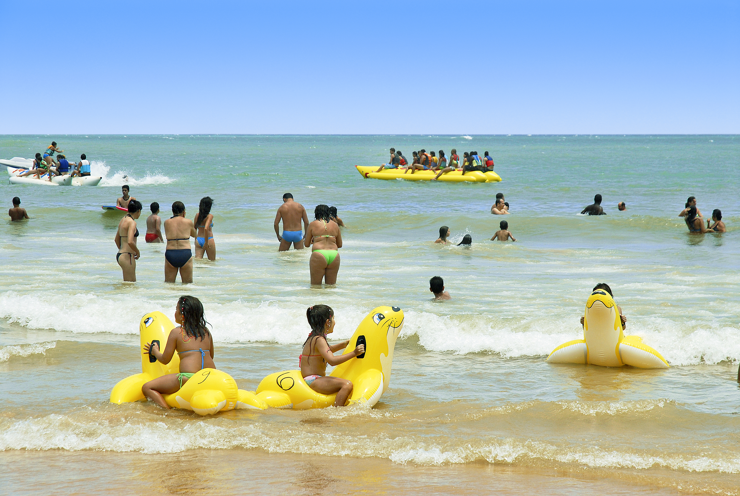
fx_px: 2161
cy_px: 248
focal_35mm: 105
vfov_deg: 13.1
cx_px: 370
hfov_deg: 19.4
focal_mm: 70
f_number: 10
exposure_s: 1/320
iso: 100
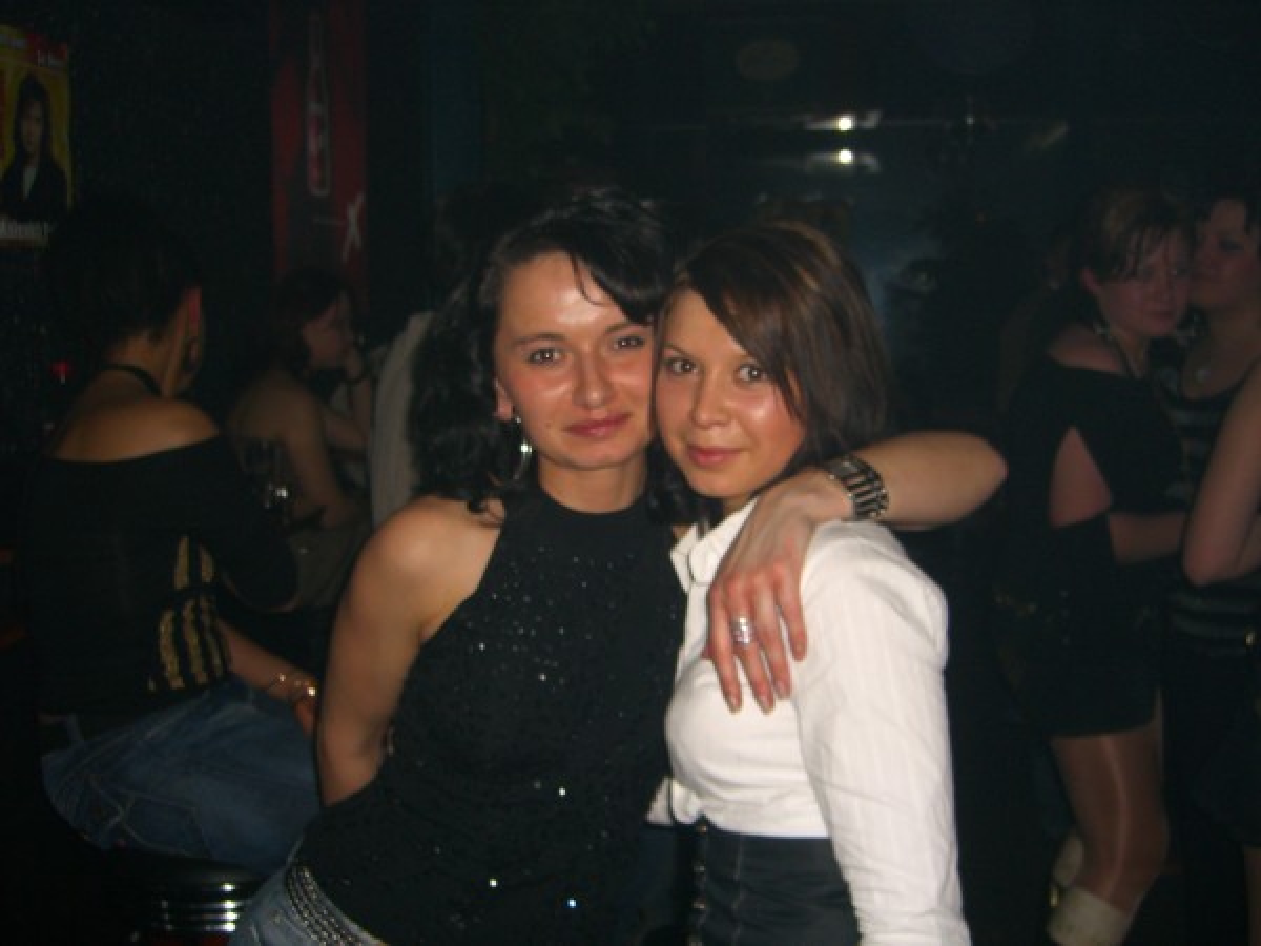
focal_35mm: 38
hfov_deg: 49.0
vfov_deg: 37.7
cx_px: 630
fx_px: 1384
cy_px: 473
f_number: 2.8
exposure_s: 1/60
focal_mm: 7.9
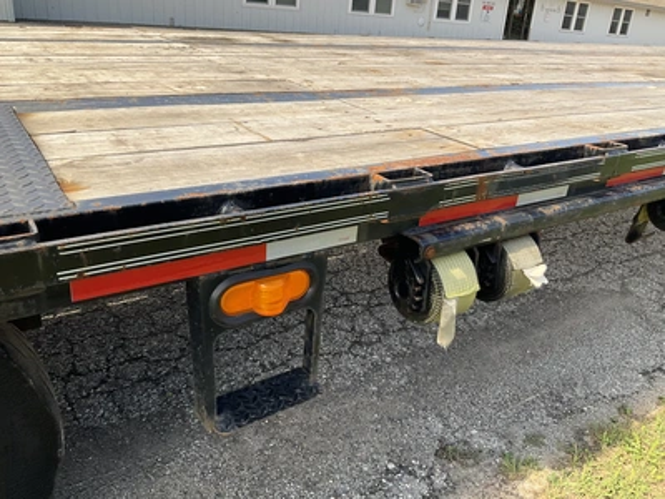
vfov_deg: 48.2
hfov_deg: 61.7
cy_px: 250
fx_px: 557
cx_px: 332
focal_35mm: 29
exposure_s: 1/469
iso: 25
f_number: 1.8
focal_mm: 3
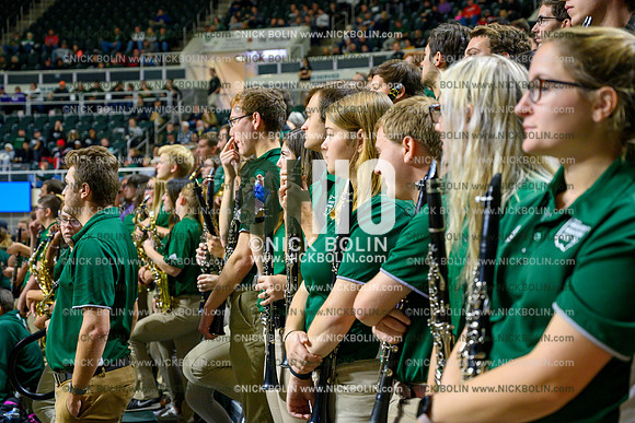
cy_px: 212
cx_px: 318
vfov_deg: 22.3
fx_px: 1076
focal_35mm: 61
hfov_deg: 32.9
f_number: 4.5
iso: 3200
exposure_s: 1/200
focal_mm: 61
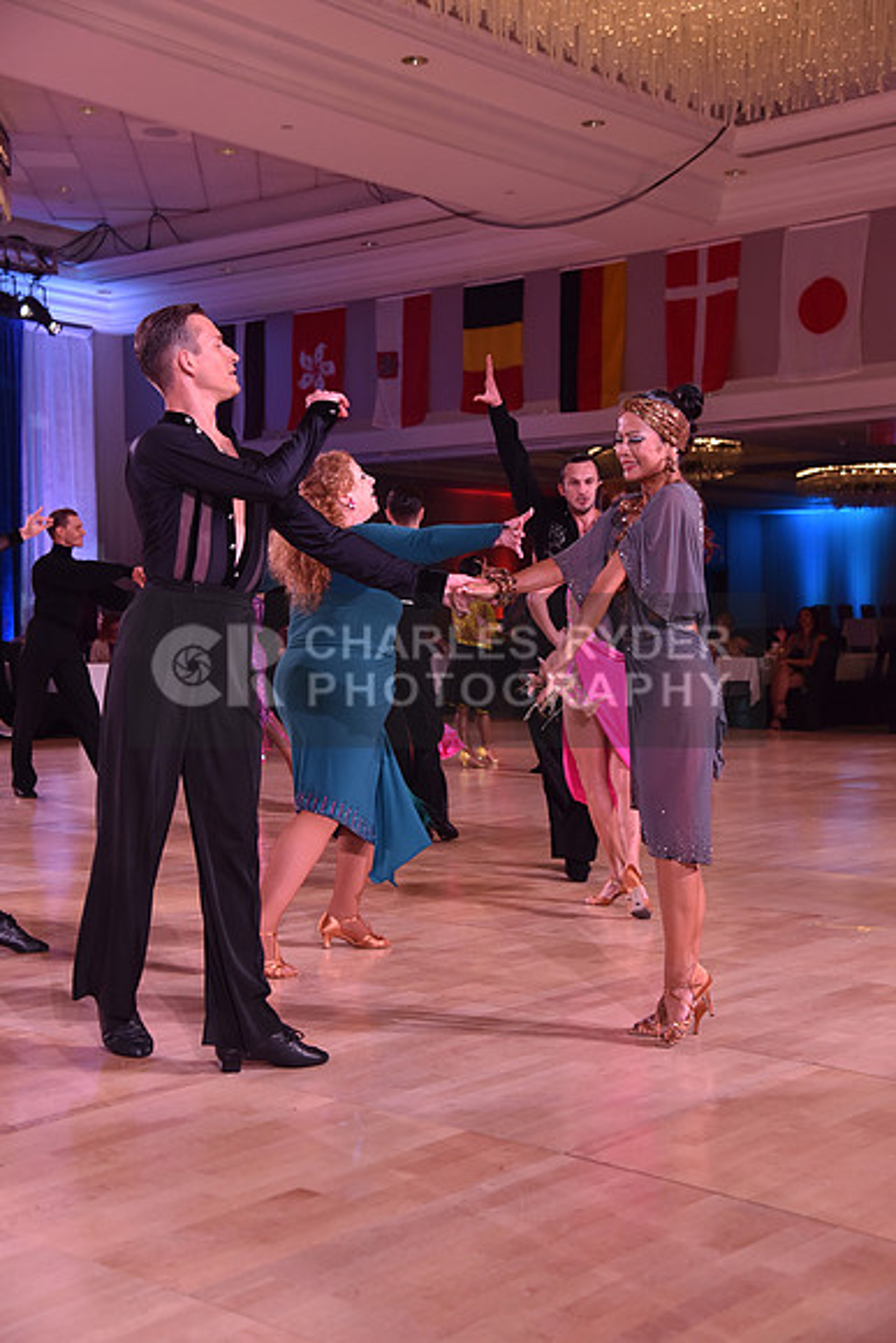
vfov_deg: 41.1
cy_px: 672
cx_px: 448
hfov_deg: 28.1
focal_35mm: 48
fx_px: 1791
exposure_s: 1/250
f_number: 4.5
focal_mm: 48
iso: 1250
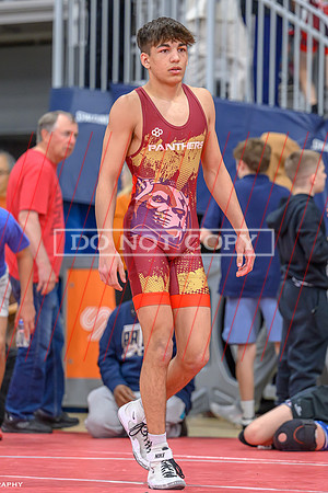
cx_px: 182
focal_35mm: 216
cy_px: 231
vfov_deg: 9.5
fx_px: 2948
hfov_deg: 6.4
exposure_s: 1/640
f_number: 2.8
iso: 3200
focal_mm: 135
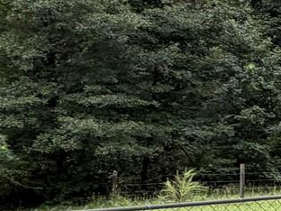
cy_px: 124
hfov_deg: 12.3
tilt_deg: -2.1
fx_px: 747
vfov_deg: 16.1
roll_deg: -1.1
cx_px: 792
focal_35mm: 92
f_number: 2.2
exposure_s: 1/214
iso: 50
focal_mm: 2.22
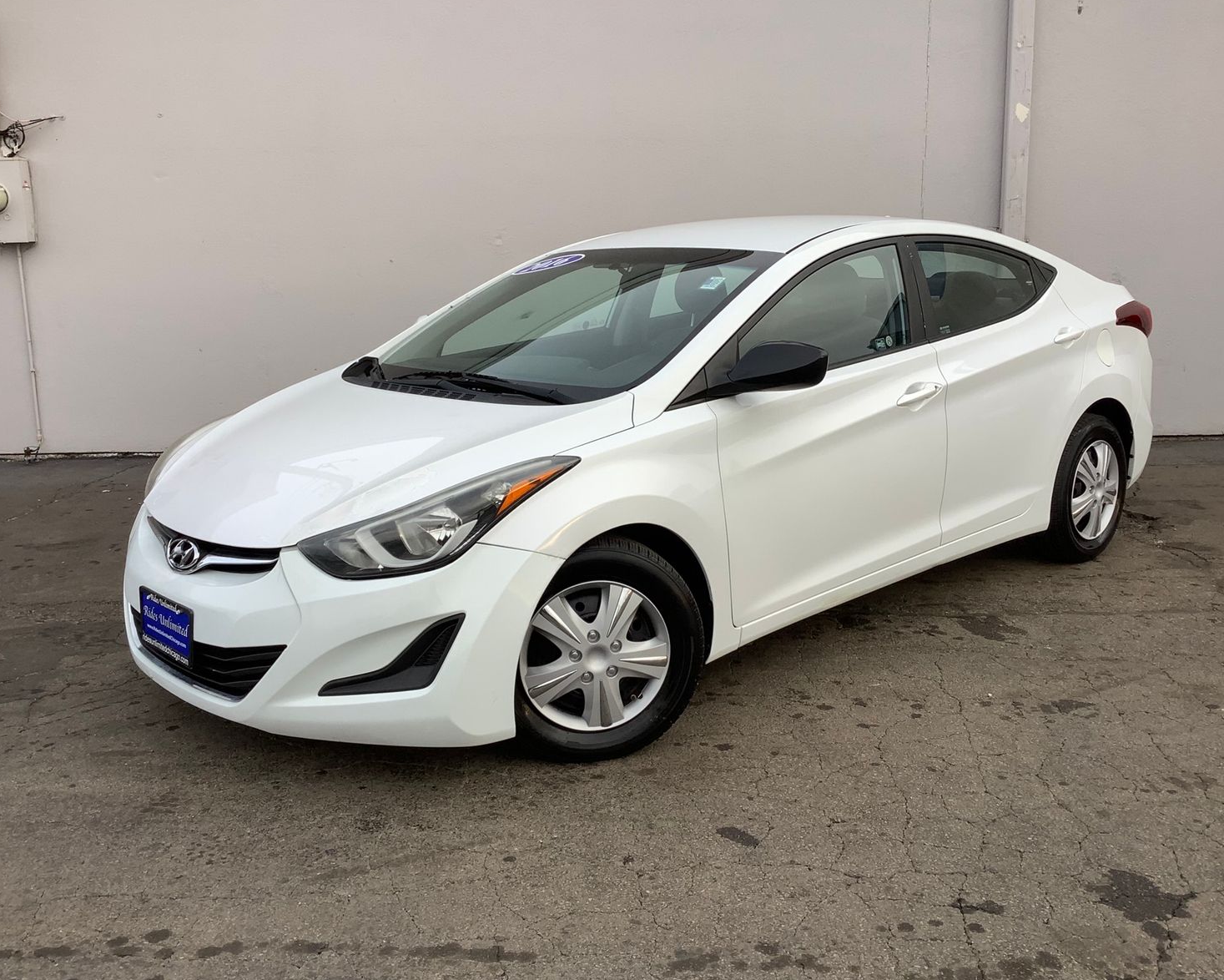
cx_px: 597
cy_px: 482
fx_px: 1196
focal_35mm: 33
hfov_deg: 54.2
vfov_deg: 44.6
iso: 25
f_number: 2.4
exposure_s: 1/126
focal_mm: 3.3
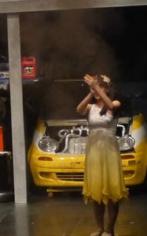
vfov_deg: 9.5
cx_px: -279
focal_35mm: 221
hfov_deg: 5.6
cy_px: 97
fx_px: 1416
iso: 1000
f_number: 5.1
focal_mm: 26
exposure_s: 1/60
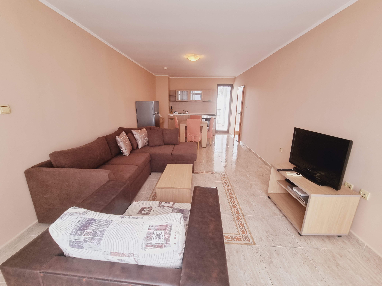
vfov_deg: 89.9
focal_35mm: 13
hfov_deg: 106.2
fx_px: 143
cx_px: 191
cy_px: 143
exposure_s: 1/50
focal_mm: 2.2
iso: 125
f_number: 2.2
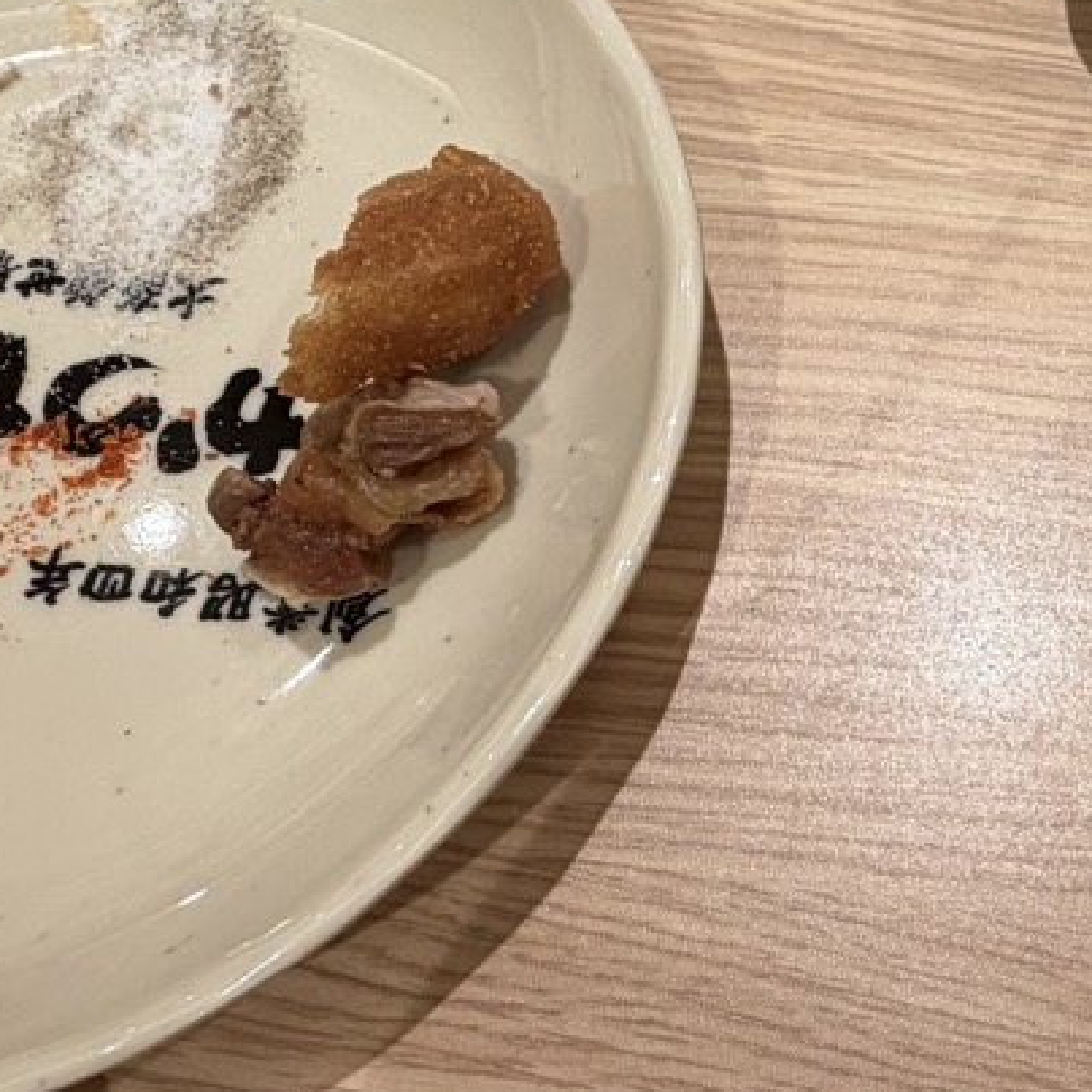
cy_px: 330
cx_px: 1108
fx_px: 1749
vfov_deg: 34.2
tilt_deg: -63.7
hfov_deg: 31.8
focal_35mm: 49
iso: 100
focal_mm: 2.22
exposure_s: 1/109
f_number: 2.2
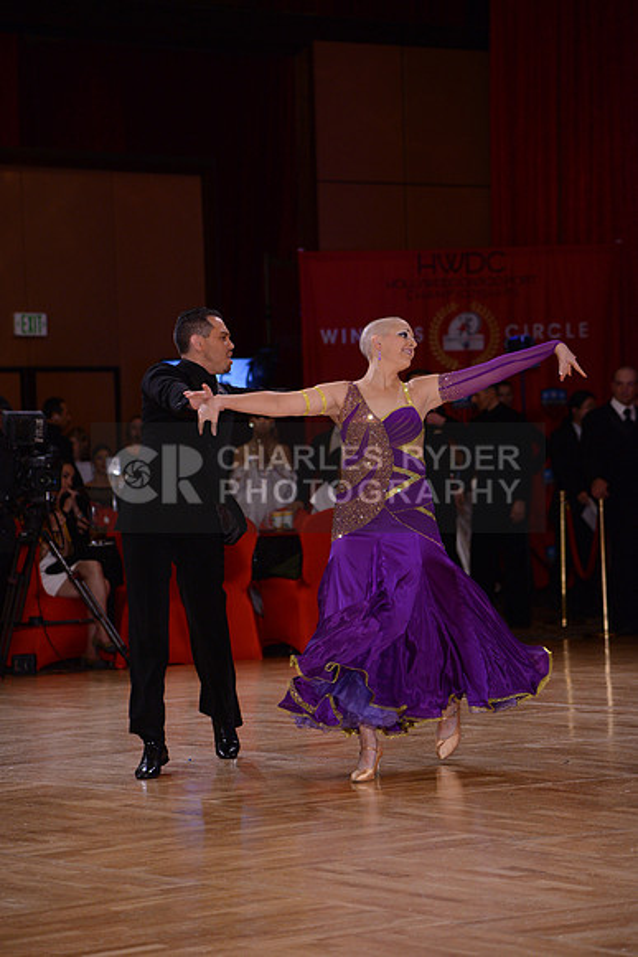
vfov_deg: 17.1
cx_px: 319
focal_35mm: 120
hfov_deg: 11.4
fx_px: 3188
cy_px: 478
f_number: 4
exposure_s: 1/250
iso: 1600
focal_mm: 120
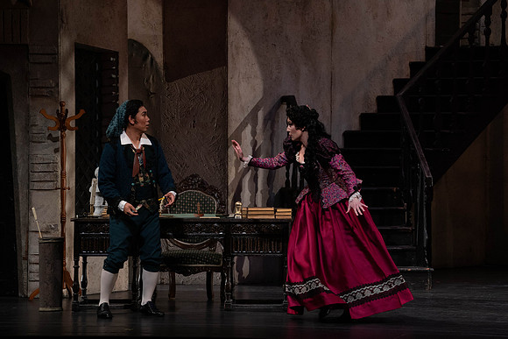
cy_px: 170
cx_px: 254
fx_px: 2413
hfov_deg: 12.0
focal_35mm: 171
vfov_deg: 8.0
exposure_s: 1/250
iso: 3200
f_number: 9
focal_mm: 171
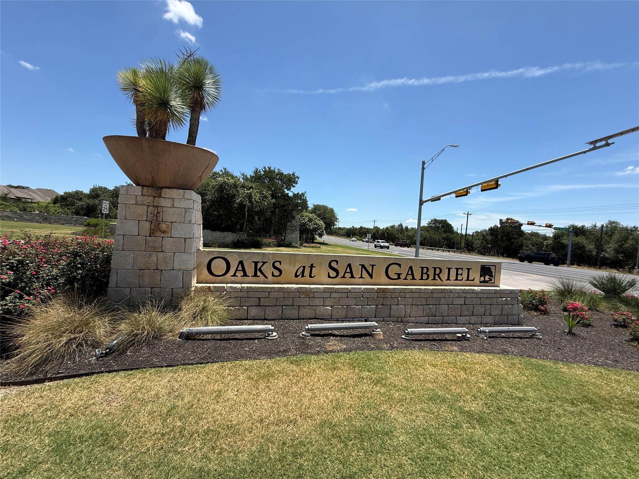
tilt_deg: -0.8
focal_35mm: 14
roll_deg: -3.5
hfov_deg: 102.1
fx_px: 258
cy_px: 240
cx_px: 320
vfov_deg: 85.7
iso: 50
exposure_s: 1/2024
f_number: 2.2
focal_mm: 2.22
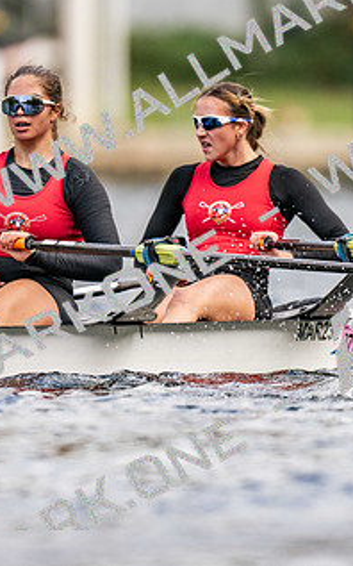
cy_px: 224
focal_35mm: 1120
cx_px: 178
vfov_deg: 1.9
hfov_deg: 1.2
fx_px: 17248
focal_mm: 600
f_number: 4
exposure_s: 1/2500
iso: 450
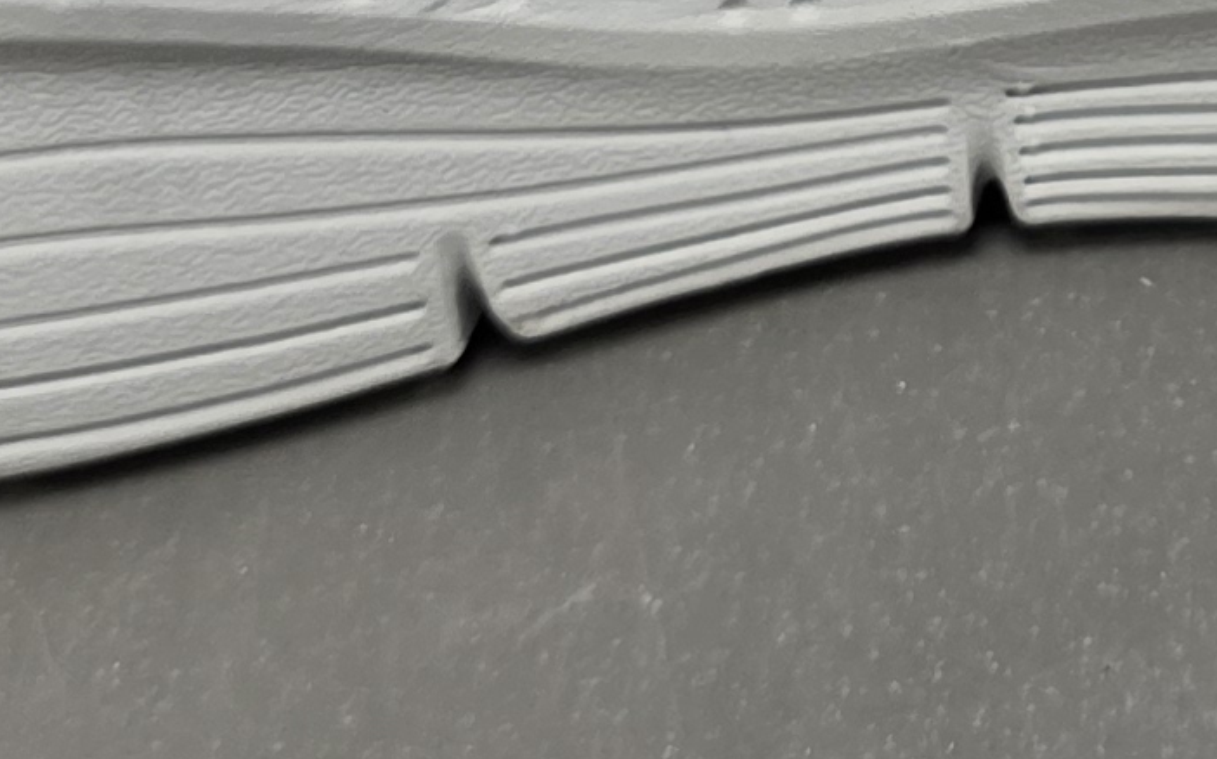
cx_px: 1396
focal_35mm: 139
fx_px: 4608
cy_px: -905
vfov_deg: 8.7
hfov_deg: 14.6
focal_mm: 6.3
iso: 160
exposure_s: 1/100
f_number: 1.7
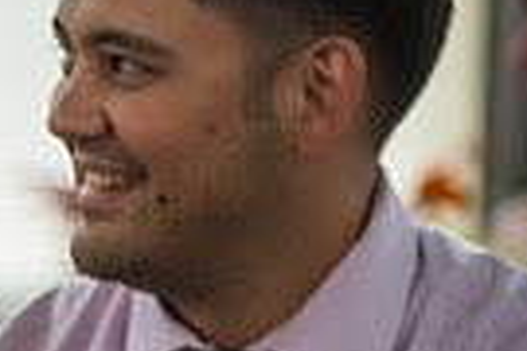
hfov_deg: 3.0
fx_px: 10056
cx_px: -527
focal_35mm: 687
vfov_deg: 2.0
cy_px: 263
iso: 200
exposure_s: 1/250
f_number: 2.8
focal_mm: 160
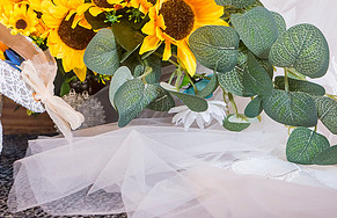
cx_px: 84
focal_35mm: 120
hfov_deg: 17.1
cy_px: 53
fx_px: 1113
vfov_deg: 11.1
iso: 1250
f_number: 5.6
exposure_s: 1/100
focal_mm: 50
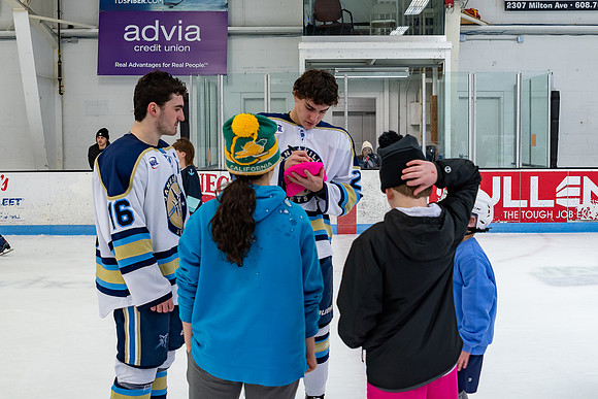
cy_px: 171
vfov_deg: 32.5
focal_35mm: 41
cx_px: 314
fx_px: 684
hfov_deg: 47.2
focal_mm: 24
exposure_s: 1/200
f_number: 4
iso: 400
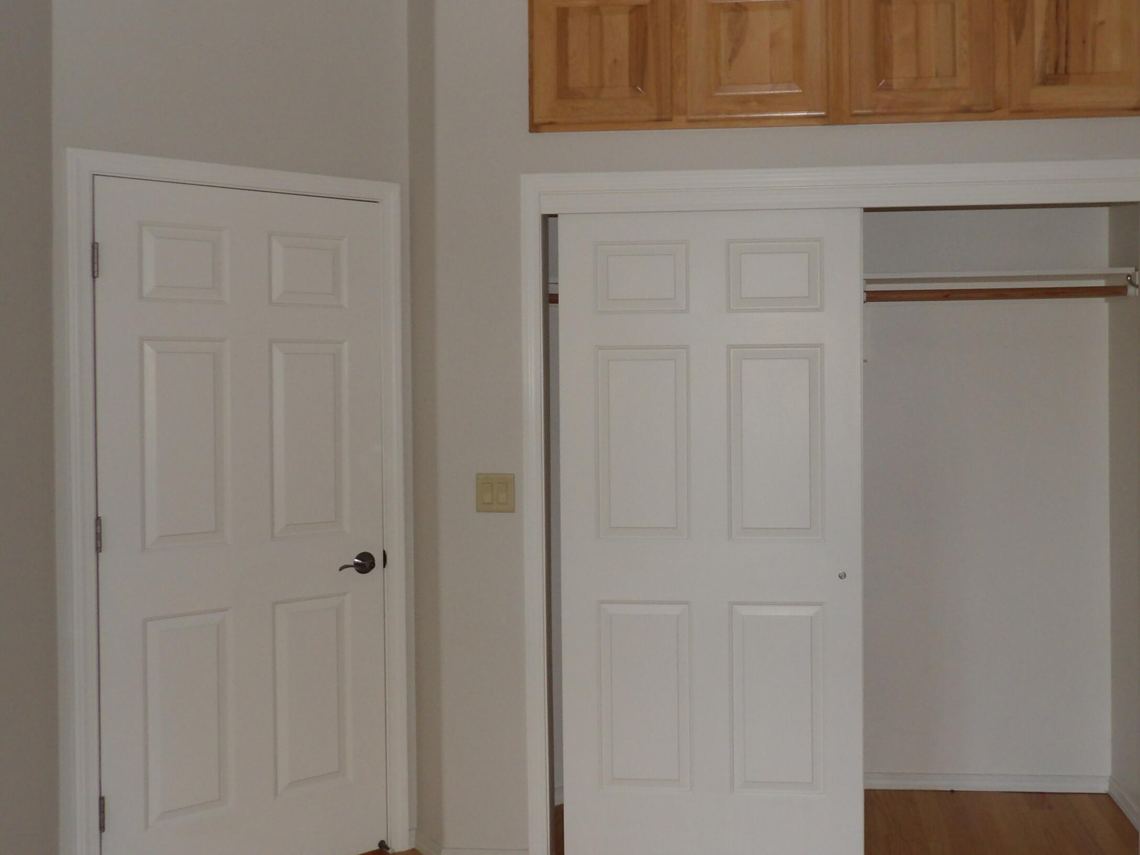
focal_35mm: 33
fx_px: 1087
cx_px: 692
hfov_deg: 54.9
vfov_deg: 42.9
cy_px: 398
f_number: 3.2
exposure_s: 1/33
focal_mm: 4.3
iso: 200
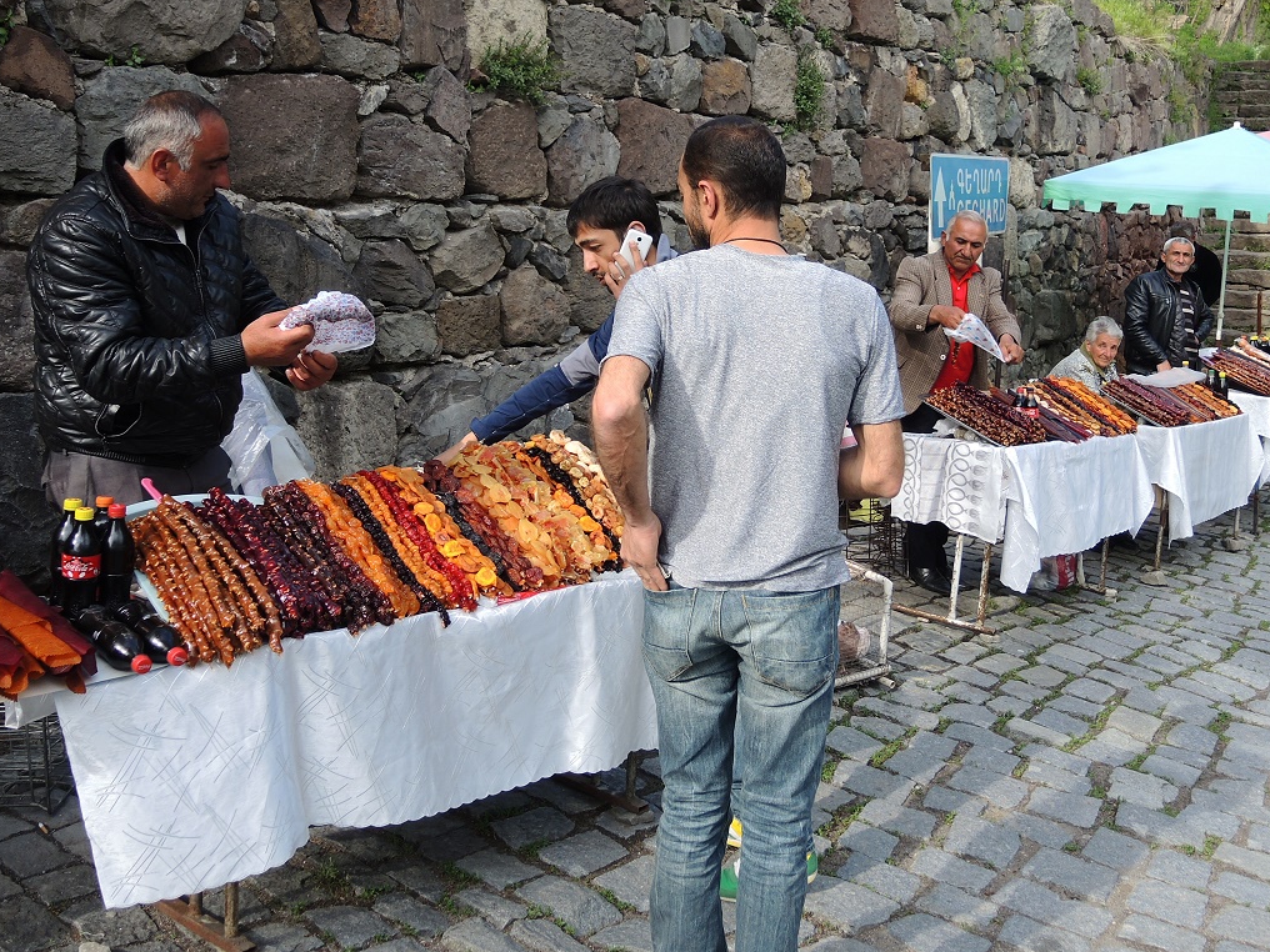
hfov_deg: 51.1
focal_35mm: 36
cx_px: 741
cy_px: 347
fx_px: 1321
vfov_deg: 39.4
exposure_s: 1/500
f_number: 2
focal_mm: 6
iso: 80
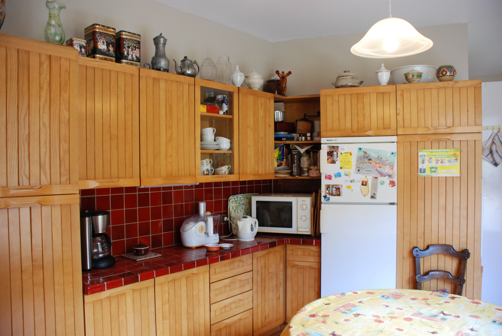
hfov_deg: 67.3
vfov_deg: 48.0
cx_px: 251
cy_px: 168
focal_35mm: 27
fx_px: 377
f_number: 3.5
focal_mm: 18
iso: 800
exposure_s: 1/30
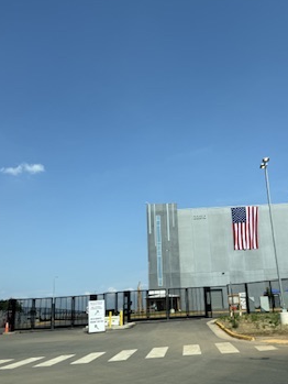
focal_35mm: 33
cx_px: 177
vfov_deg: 55.2
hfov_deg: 42.7
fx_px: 366
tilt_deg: +14.3
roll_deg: +0.6
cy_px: 217
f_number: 1.78
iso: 80
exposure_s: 1/1139
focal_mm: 6.76
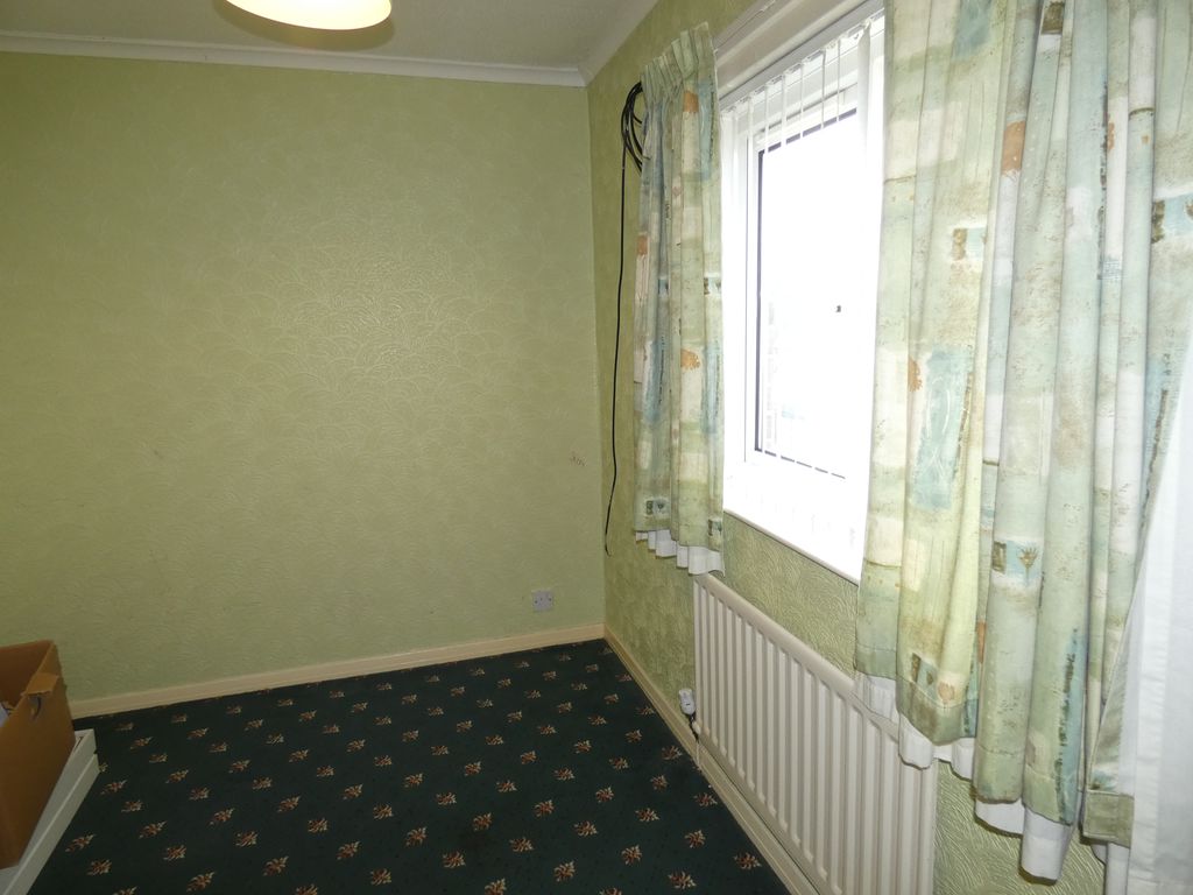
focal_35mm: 20
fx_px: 689
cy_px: 448
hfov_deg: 81.7
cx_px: 596
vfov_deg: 66.0
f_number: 2.8
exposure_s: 1/60
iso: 160
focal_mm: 3.6
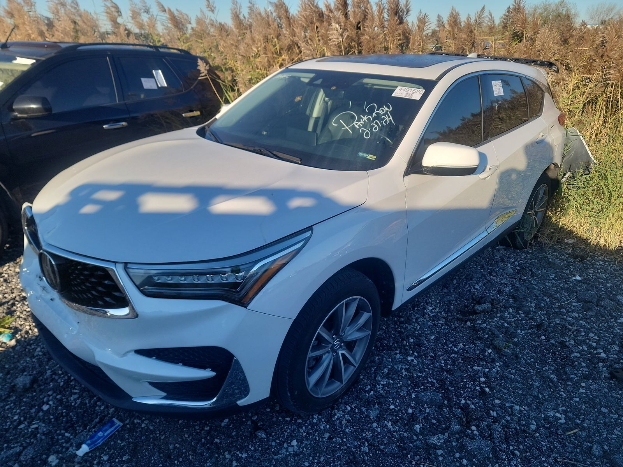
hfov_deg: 71.6
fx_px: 432
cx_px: 312
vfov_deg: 56.8
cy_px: 234
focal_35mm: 24
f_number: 1.8
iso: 50
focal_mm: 6.7
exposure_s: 1/446
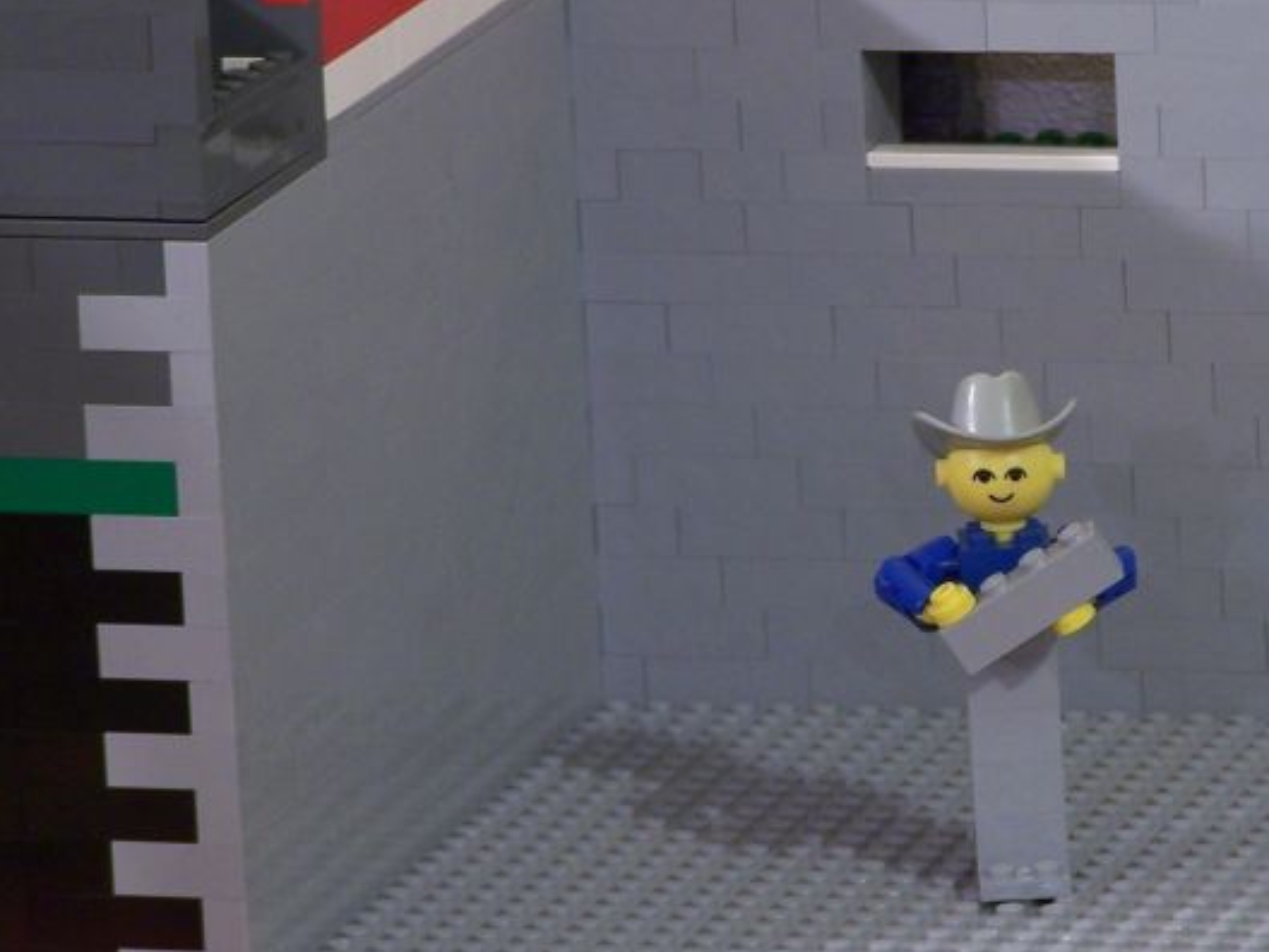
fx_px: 12024
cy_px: 498
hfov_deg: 6.0
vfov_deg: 4.5
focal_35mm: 328
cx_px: 1077
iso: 80
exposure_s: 1/2
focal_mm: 28
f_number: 3.2
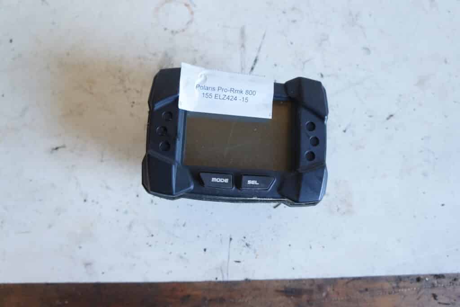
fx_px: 383
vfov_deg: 43.6
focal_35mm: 30
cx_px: 230
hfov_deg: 61.9
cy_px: 154
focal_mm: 20
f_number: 4
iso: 800
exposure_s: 1/60
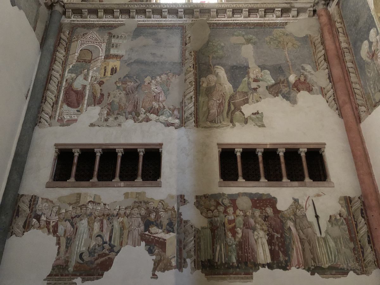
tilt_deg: +25.9
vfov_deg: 49.7
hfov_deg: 63.4
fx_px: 307
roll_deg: +1.0
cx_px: 190
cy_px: 142
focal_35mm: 28
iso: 200
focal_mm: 4
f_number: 1.8
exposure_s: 1/4
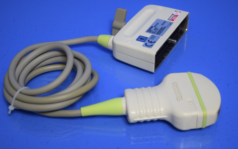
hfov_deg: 31.5
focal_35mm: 65
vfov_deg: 20.0
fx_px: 422
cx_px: 118
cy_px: 70
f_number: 5
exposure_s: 1/60
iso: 450
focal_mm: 42
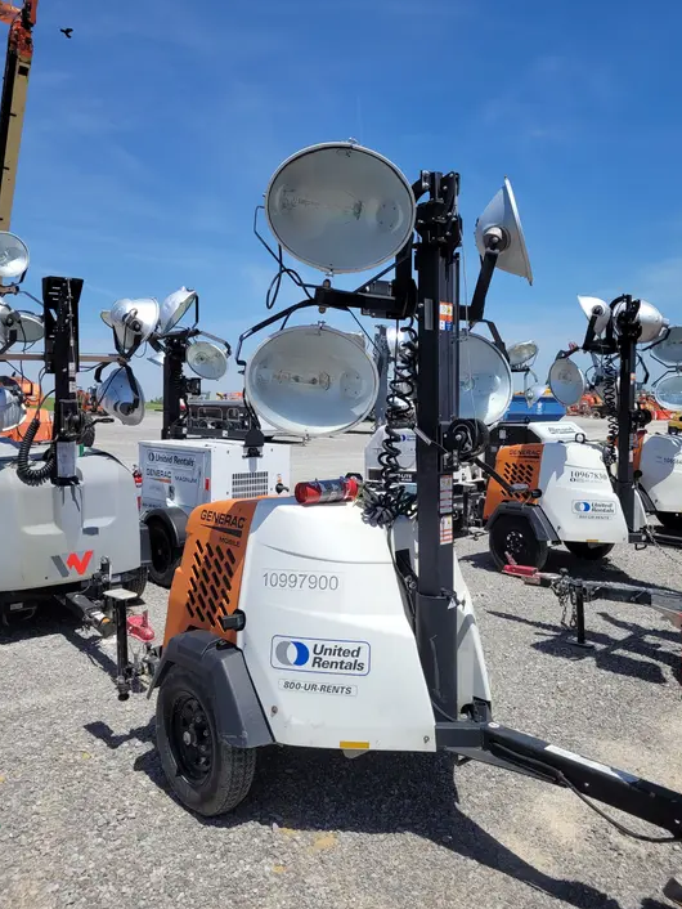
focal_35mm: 27
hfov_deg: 51.4
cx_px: 344
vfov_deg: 65.3
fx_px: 709
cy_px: 450
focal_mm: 5.4
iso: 40
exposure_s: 1/3608
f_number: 1.8
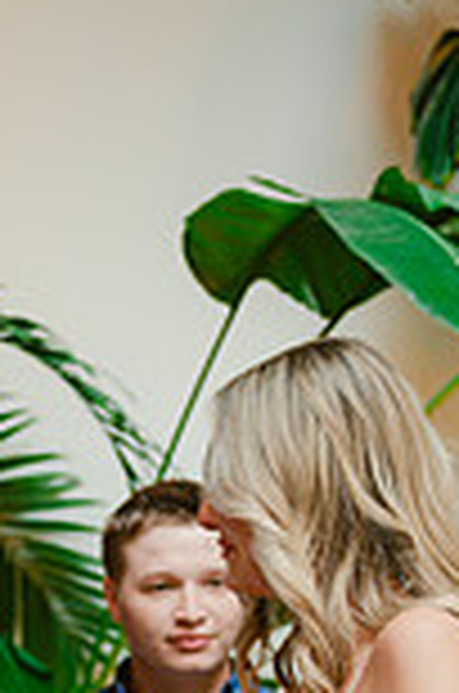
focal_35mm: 114
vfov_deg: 17.2
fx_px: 2190
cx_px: 76
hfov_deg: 11.9
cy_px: 828
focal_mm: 38.9
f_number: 2.8
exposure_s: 1/250
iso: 1000
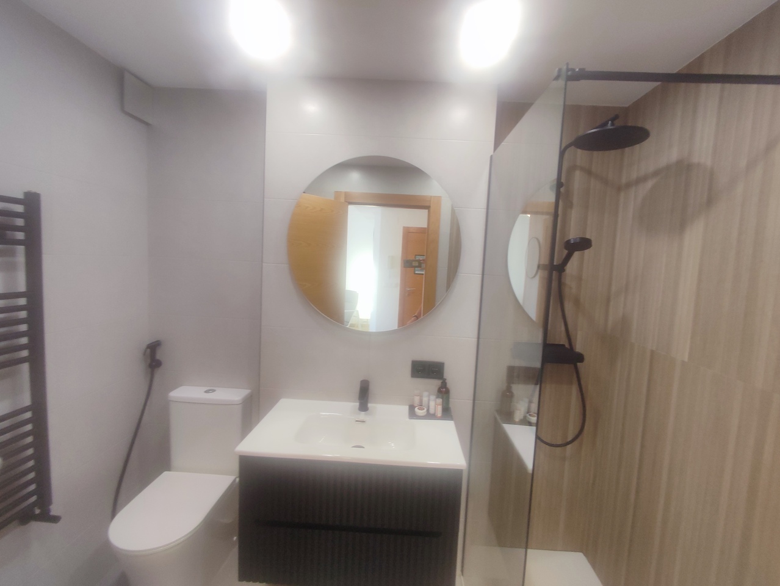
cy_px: 293
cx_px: 390
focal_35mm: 16
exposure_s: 1/33
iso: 93
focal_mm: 1.65
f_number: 2.2
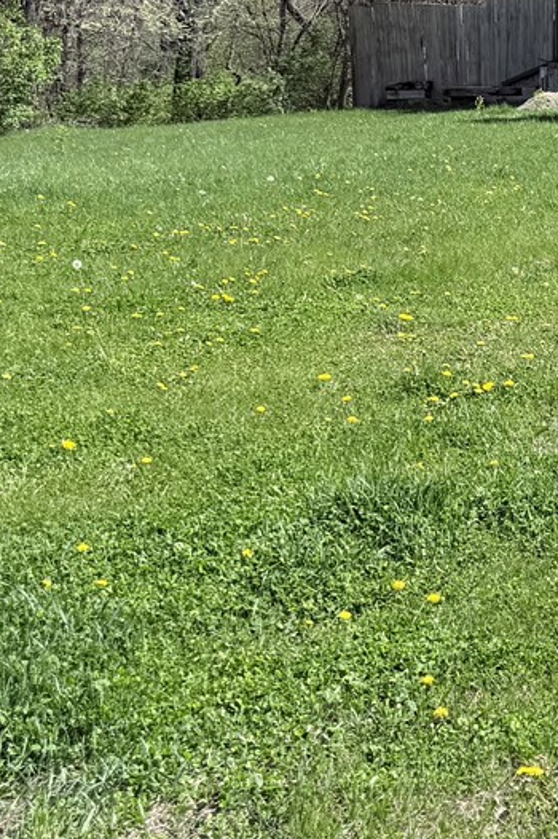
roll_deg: -0.8
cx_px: 923
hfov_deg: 15.9
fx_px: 1769
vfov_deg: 26.0
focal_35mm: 76
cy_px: 129
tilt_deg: -4.7
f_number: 1.78
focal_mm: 6.76
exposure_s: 1/3584
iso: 80
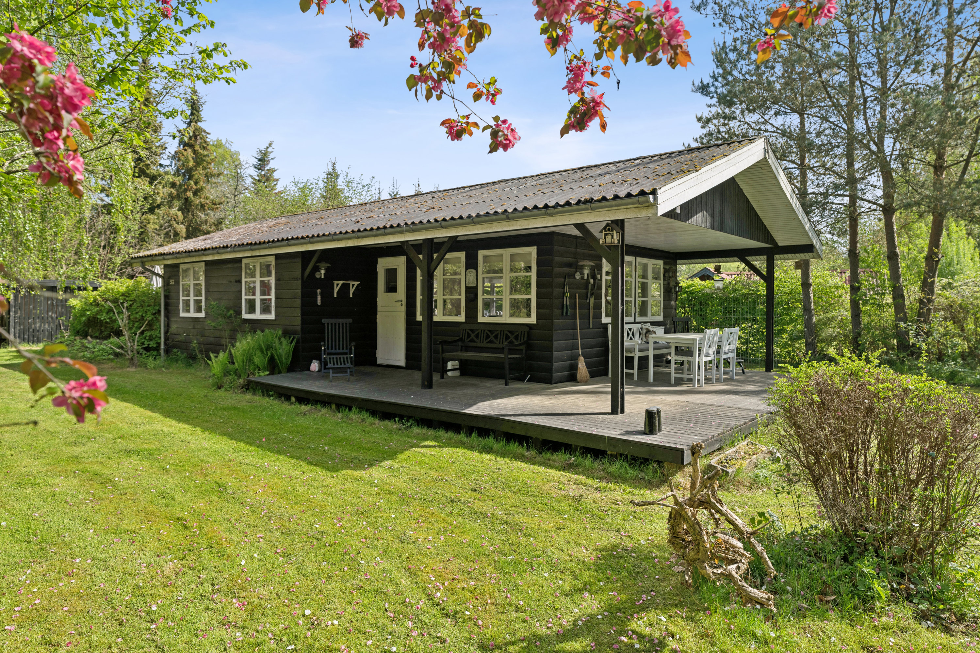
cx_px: 490
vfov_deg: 55.1
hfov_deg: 76.1
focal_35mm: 23
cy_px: 326
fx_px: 626
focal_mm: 23
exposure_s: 1/800
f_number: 4.5
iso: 125
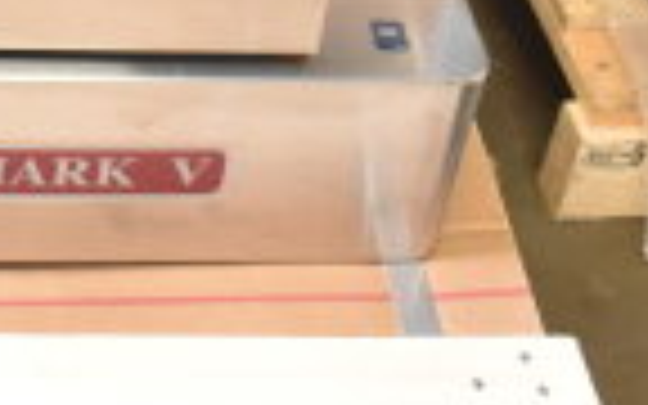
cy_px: -506
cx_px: -310
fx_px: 2296
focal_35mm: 130
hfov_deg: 15.0
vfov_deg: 9.2
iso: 1000
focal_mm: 20
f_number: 3.5
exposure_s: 1/30
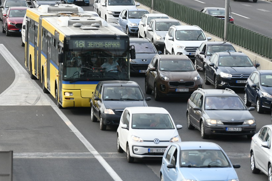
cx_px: 93
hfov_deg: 7.5
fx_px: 2070
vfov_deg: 5.0
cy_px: 10
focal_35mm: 274
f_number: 4
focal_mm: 140
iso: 1000
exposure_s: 1/6400
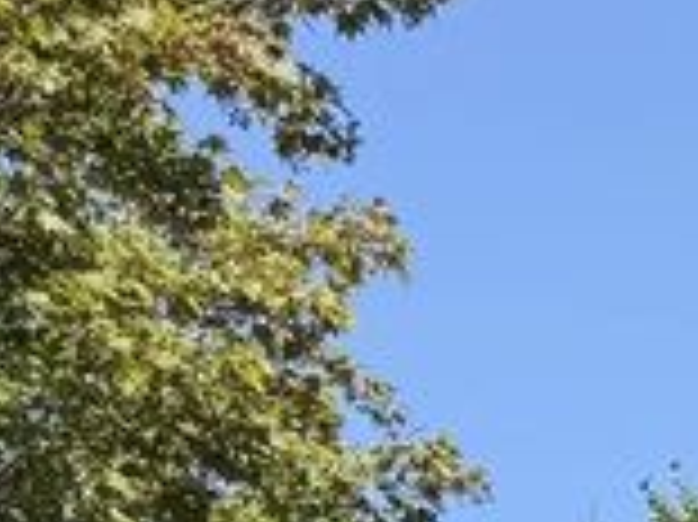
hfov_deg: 10.9
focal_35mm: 159
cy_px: 1494
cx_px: 1581
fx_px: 3204
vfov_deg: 8.1
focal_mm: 6.76
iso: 80
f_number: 1.78
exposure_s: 1/1618
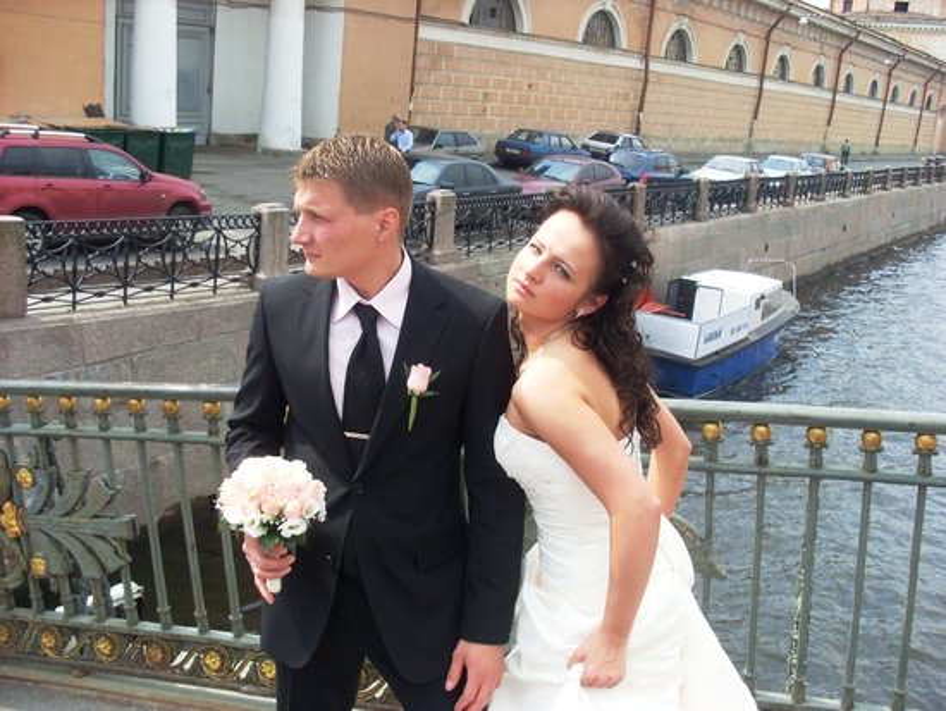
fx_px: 1039
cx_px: 473
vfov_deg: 37.7
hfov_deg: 49.0
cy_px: 356
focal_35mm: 38
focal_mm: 6.3
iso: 80
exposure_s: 1/125
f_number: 7.7
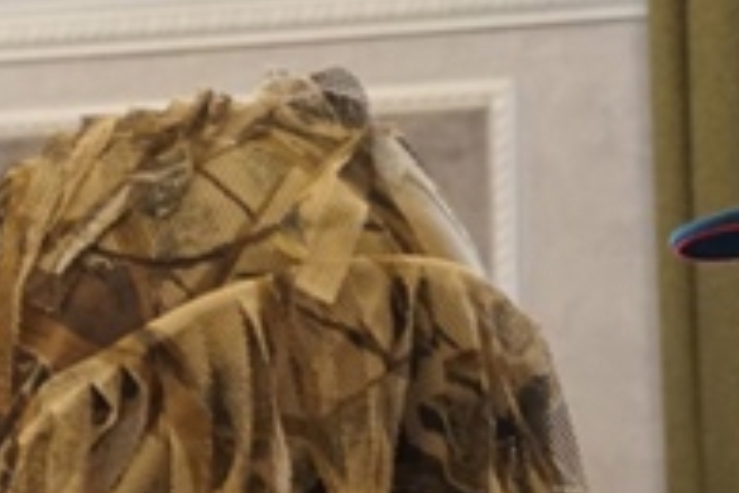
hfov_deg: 10.4
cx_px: -629
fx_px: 3797
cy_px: 694
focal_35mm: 185
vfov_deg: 7.3
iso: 2500
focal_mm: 32
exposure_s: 1/160
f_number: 4.5
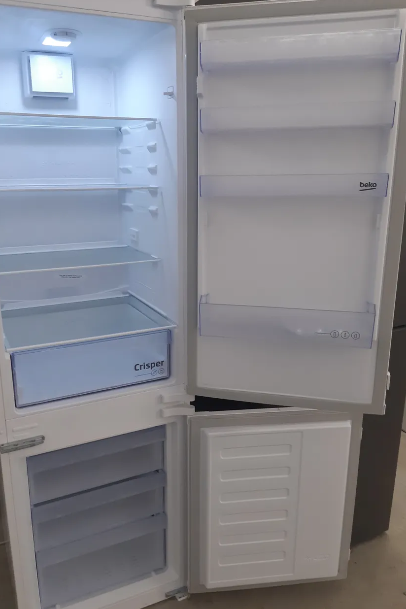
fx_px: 474
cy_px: 296
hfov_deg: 46.3
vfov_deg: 65.5
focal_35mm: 28
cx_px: 178
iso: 160
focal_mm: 3.92
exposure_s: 1/60
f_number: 1.7
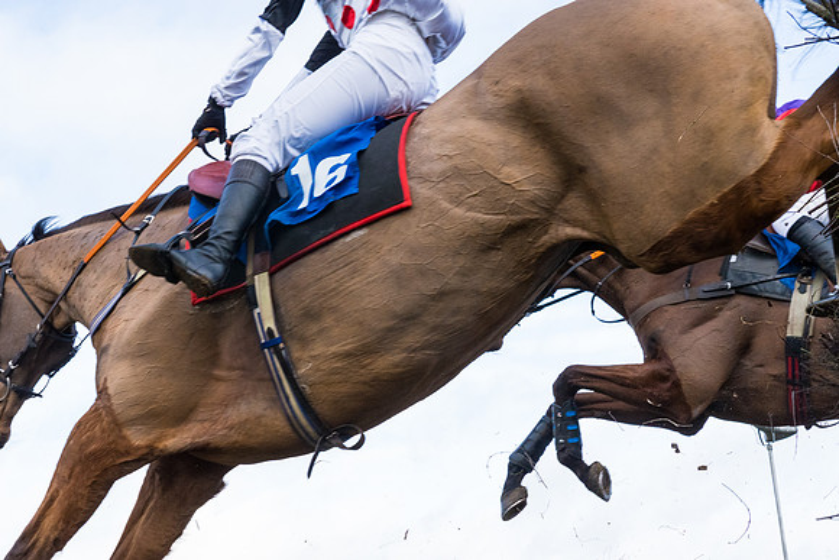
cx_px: 279
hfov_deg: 37.7
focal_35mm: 52
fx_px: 1213
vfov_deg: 26.0
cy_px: 316
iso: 2000
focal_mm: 32
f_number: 8
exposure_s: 1/1600
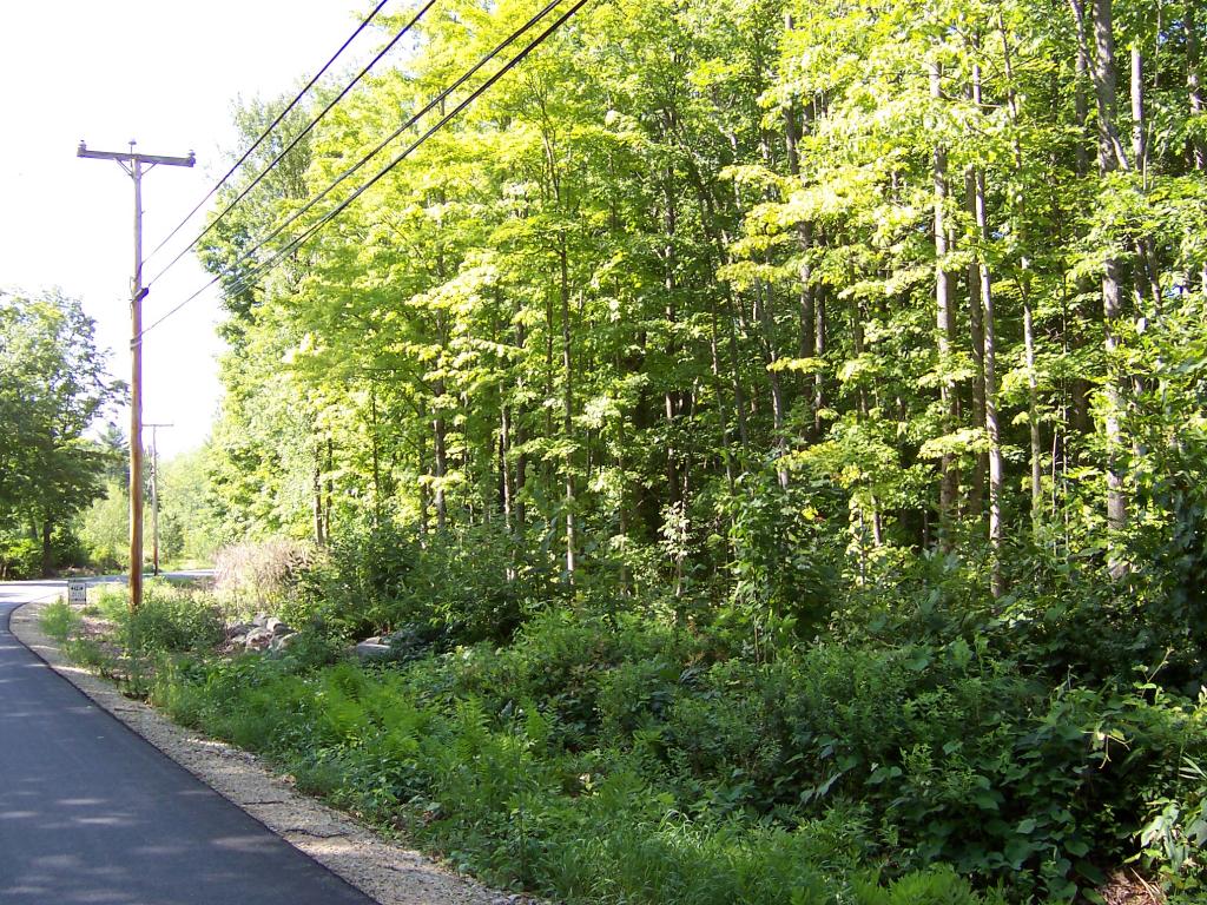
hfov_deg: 51.4
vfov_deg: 39.7
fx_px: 1255
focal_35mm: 36
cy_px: 452
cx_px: 604
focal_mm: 5.6
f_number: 3.4
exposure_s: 1/180
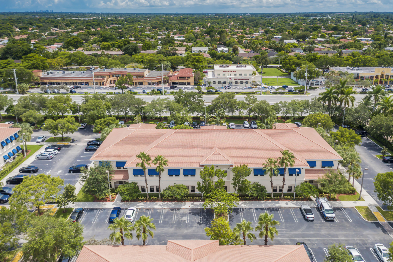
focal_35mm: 28
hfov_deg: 65.5
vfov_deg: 46.4
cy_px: 131
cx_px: 196
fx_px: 306
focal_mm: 10.26
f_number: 2.8
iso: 100
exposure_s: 1/60
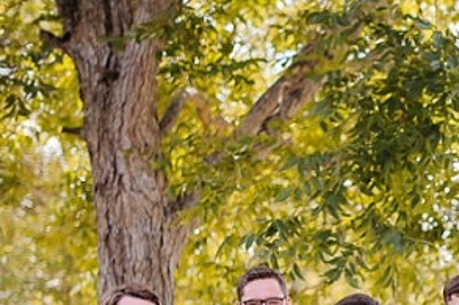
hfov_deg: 15.3
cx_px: 489
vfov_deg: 10.3
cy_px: 327
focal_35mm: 131
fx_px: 1669
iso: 400
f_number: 2.2
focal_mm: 50
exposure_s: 1/1600
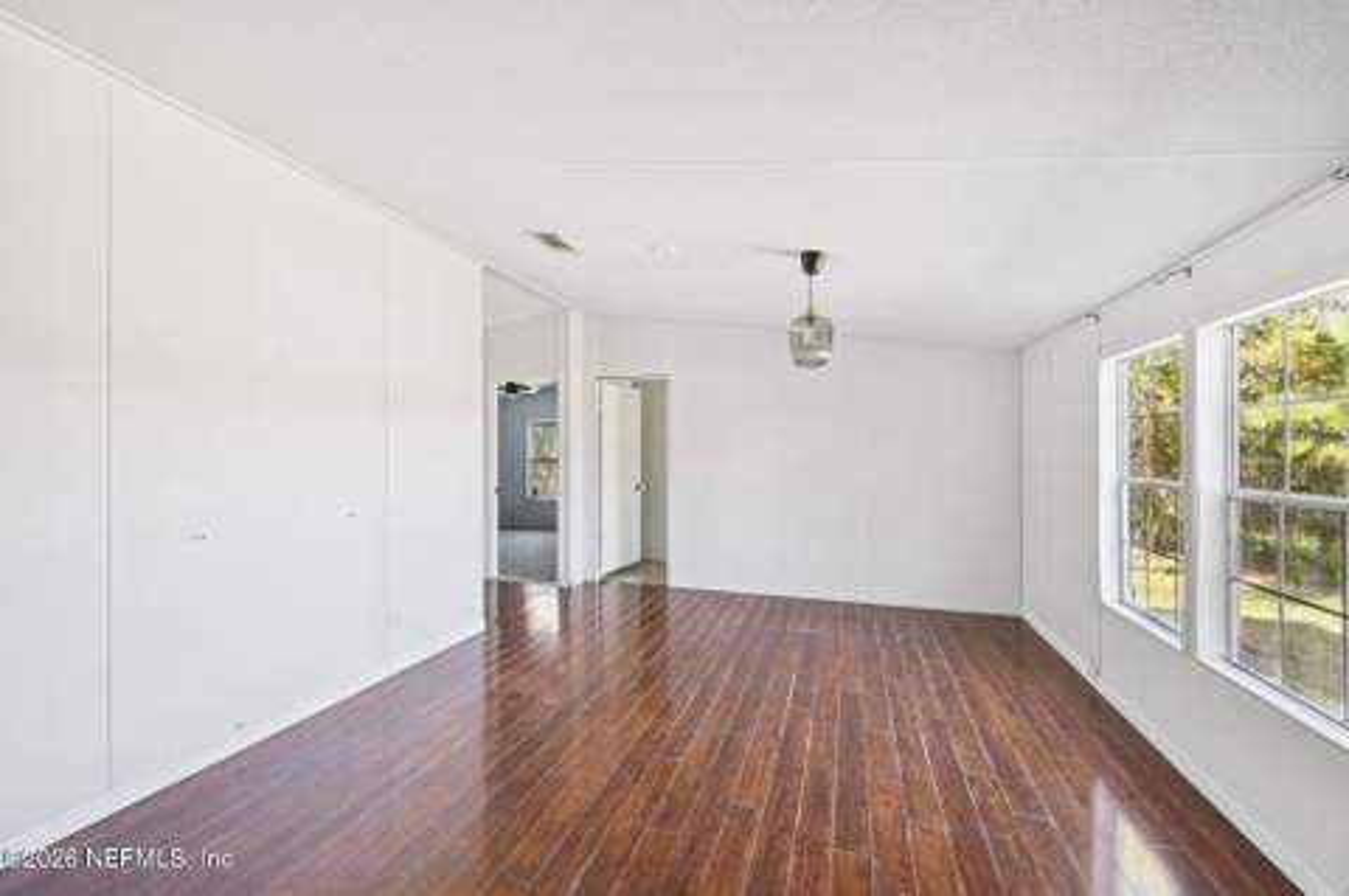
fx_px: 524
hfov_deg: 104.3
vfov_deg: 81.1
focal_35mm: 14
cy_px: 448
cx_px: 674
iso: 400
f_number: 8
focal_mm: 14
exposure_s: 1/10
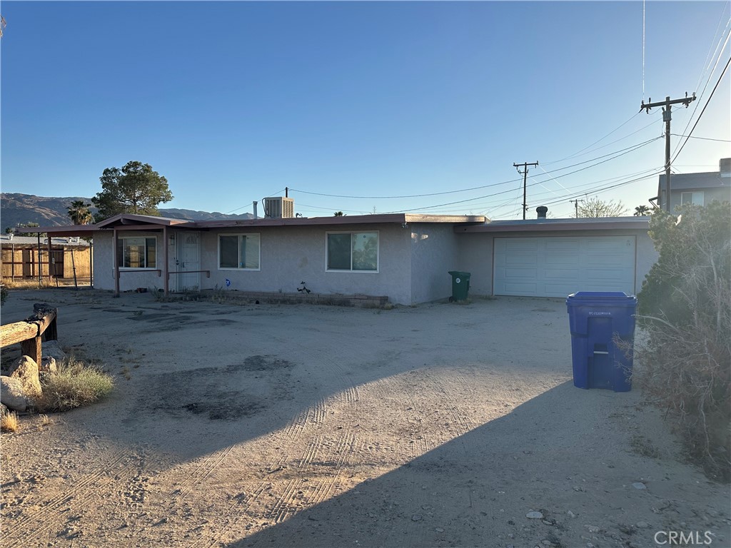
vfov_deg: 56.8
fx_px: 507
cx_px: 366
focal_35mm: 24
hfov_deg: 71.6
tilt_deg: -1.2
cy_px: 274
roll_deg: -1.1
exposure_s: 1/4016
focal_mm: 6.86
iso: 80
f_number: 1.78
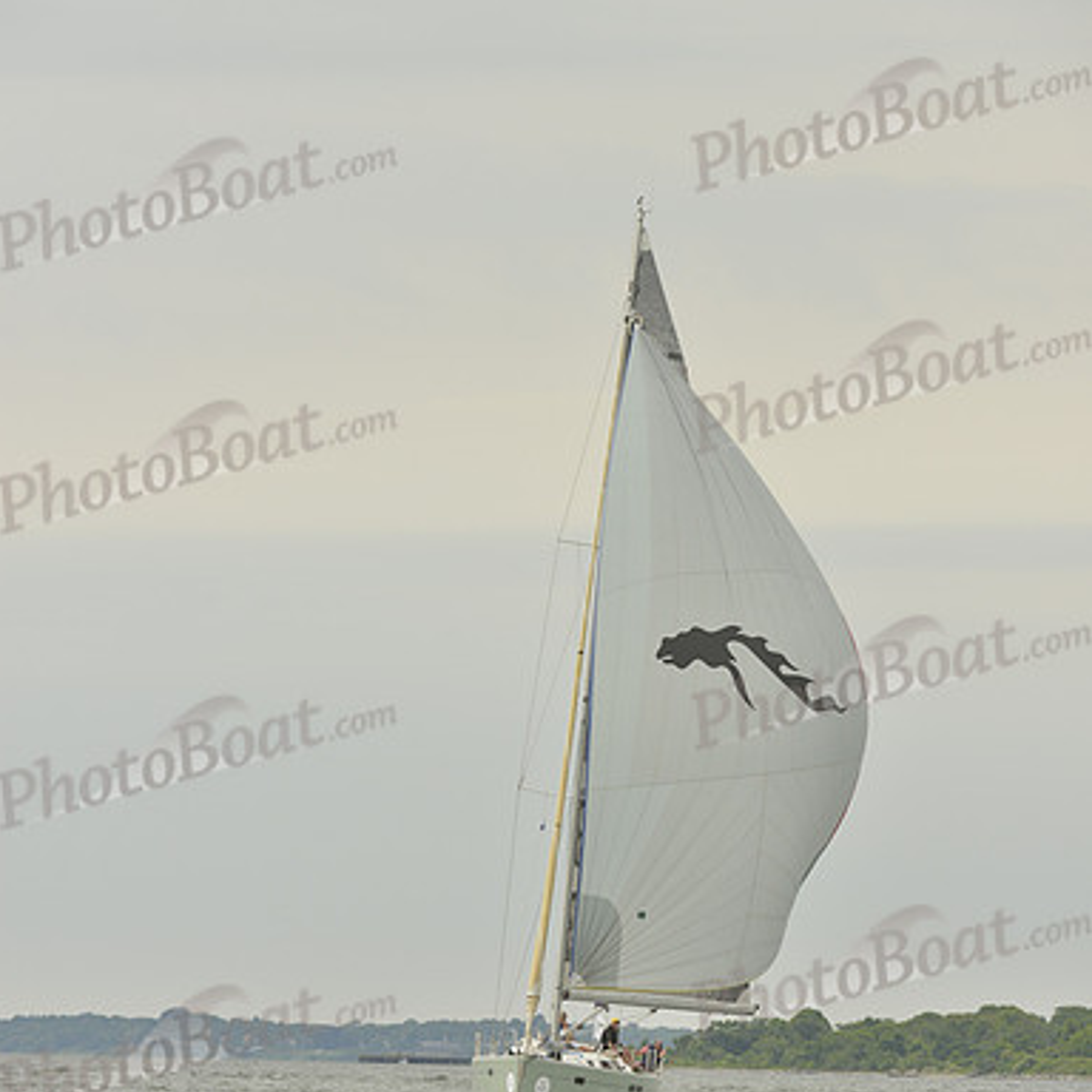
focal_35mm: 308
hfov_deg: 5.7
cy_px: 569
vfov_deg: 5.7
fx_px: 10993
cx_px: 545
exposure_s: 1/800
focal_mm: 240
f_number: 5.6
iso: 400
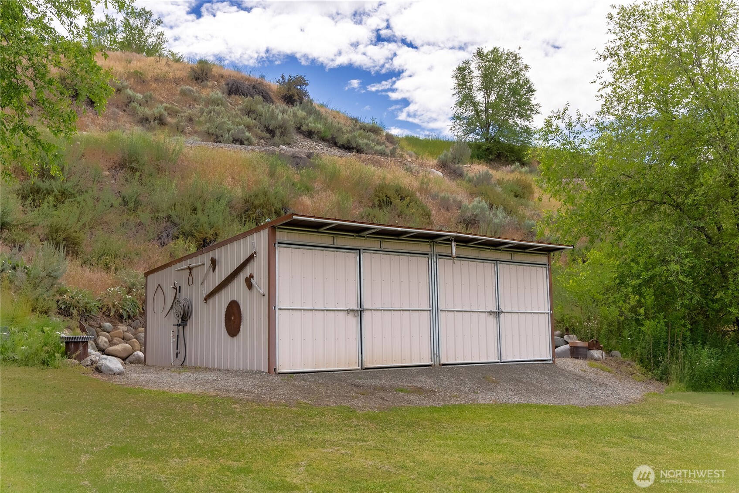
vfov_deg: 37.9
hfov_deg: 54.4
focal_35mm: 35
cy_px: 246
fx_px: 719
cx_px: 370
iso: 100
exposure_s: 1/2000
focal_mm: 35
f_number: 5.6
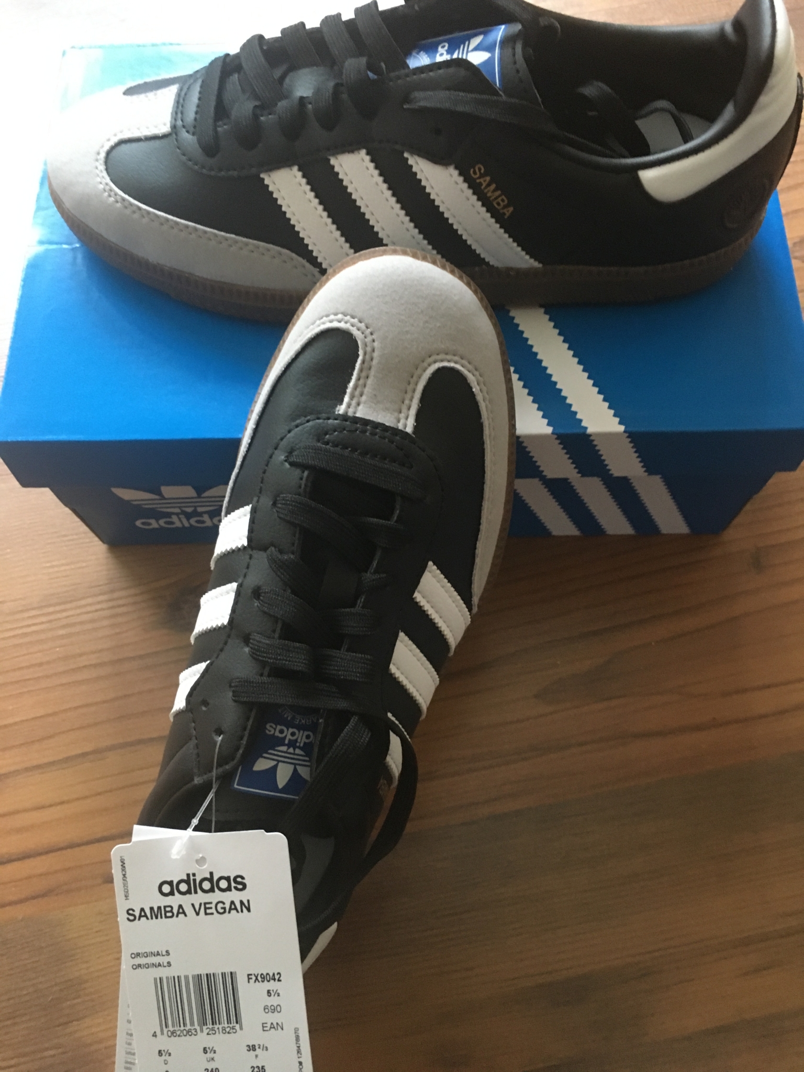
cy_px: 536
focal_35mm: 29
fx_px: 898
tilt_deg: -66.4
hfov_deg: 48.2
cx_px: 402
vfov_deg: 61.7
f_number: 2.2
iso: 250
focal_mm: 4.15
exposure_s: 1/17
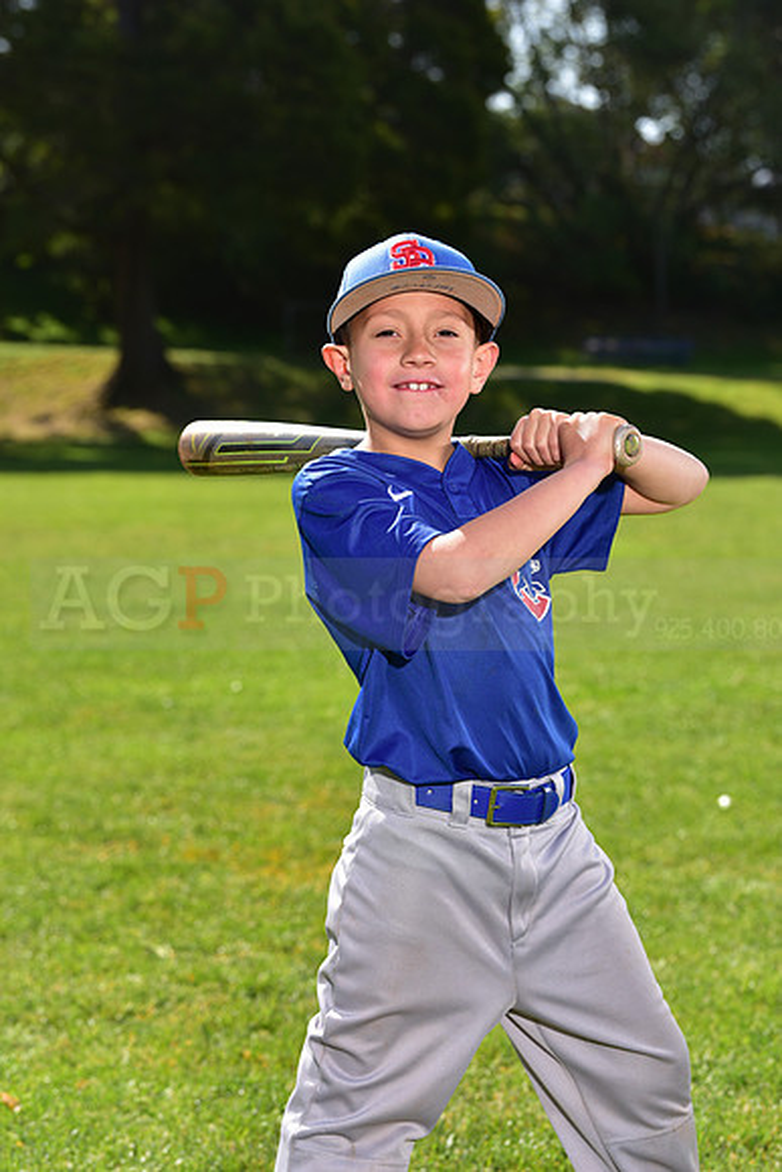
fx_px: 2996
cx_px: 391
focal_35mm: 92
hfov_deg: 14.9
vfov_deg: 22.1
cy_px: 586
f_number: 5.6
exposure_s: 1/250
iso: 80
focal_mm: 92
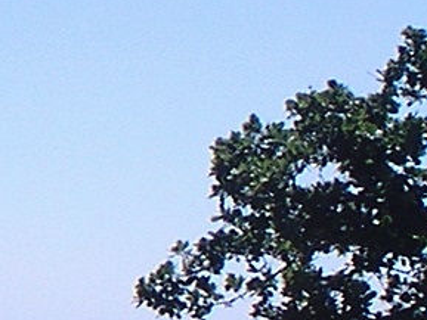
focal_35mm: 262
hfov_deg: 7.2
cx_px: -544
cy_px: 86
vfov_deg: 5.7
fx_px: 3233
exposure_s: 1/190
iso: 50
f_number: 6.6
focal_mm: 5.7
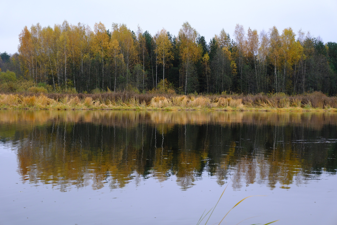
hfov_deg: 27.0
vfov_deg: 18.2
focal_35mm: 75
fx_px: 702
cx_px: 168
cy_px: 112
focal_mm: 50
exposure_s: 1/250
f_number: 4.8
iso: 500
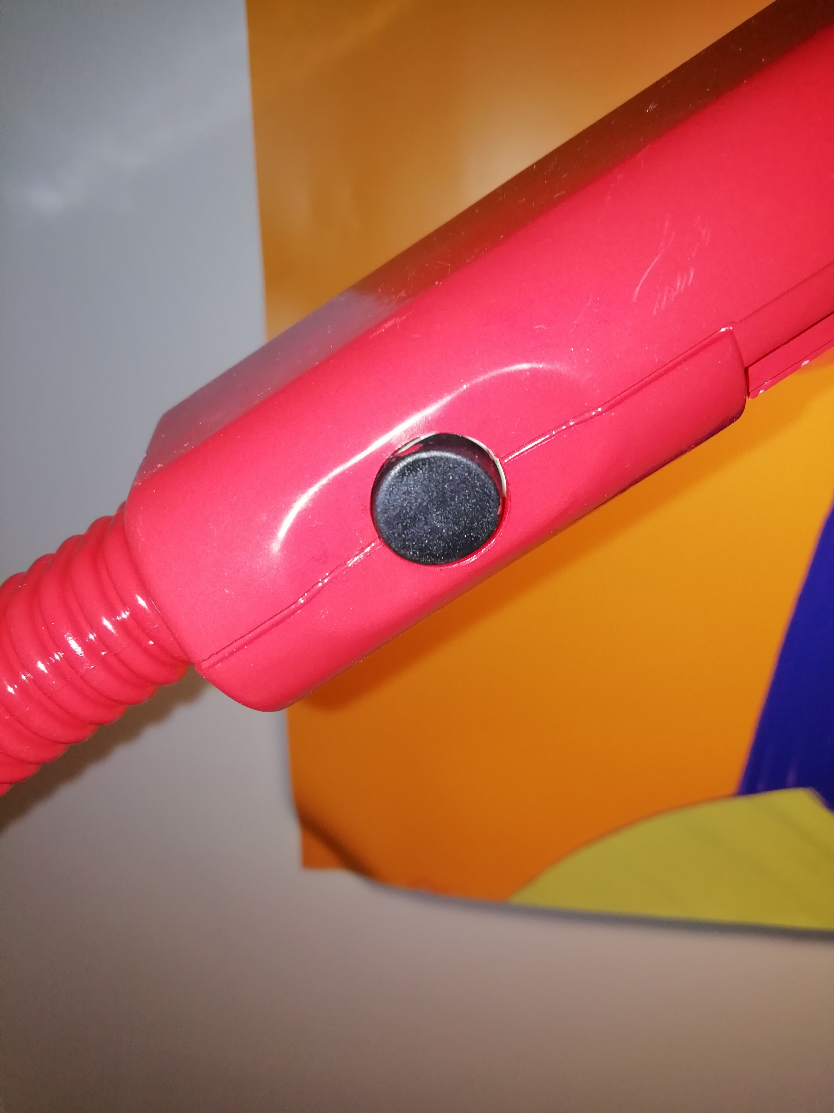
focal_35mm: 26
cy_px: 556
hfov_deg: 53.1
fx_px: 835
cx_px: 417
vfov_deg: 67.3
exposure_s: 1/100
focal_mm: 3.21
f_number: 2.2
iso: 100
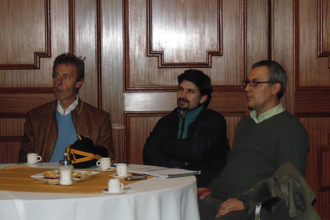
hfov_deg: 16.4
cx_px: 164
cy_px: 120
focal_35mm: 125
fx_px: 1146
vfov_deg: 11.0
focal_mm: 21.3
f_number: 4.8
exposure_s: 1/60
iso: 800
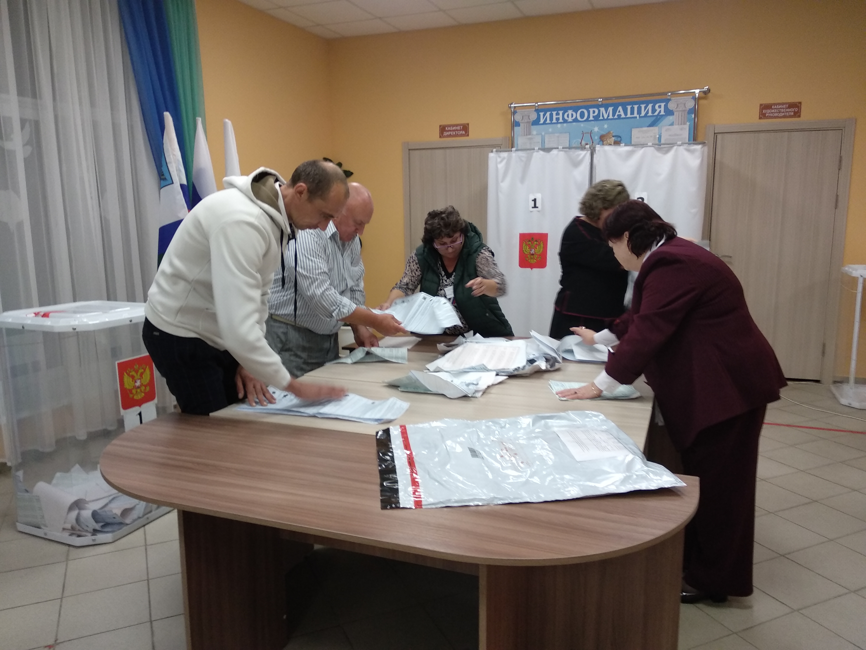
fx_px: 650
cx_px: 433
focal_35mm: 26
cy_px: 325
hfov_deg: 67.3
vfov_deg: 53.1
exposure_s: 1/33
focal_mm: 3.81
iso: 400
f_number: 2.2
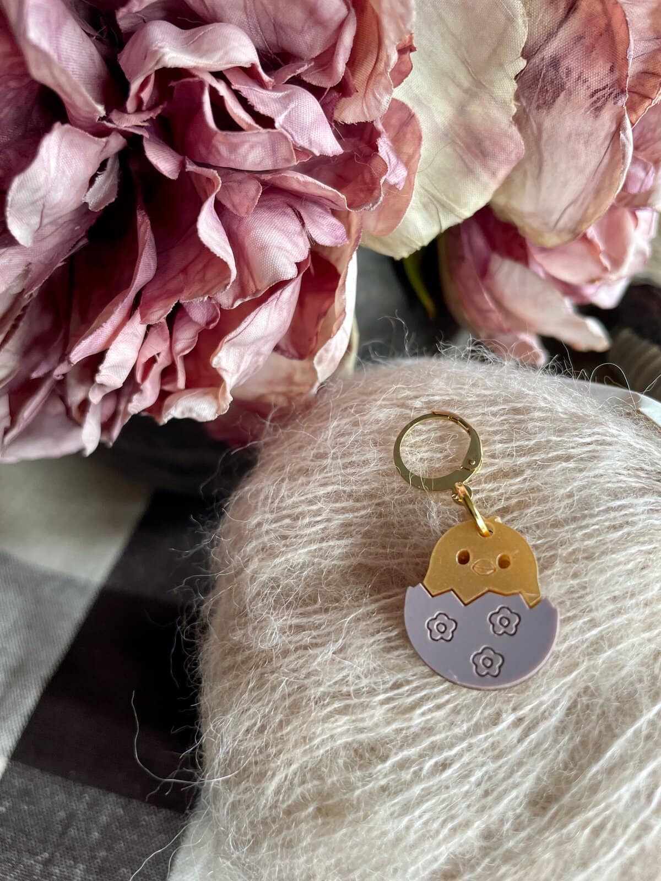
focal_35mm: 26
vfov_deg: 67.3
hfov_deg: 53.1
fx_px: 662
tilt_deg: -50.3
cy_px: 440
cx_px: 330
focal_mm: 4.2
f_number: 1.6
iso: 125
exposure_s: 1/116
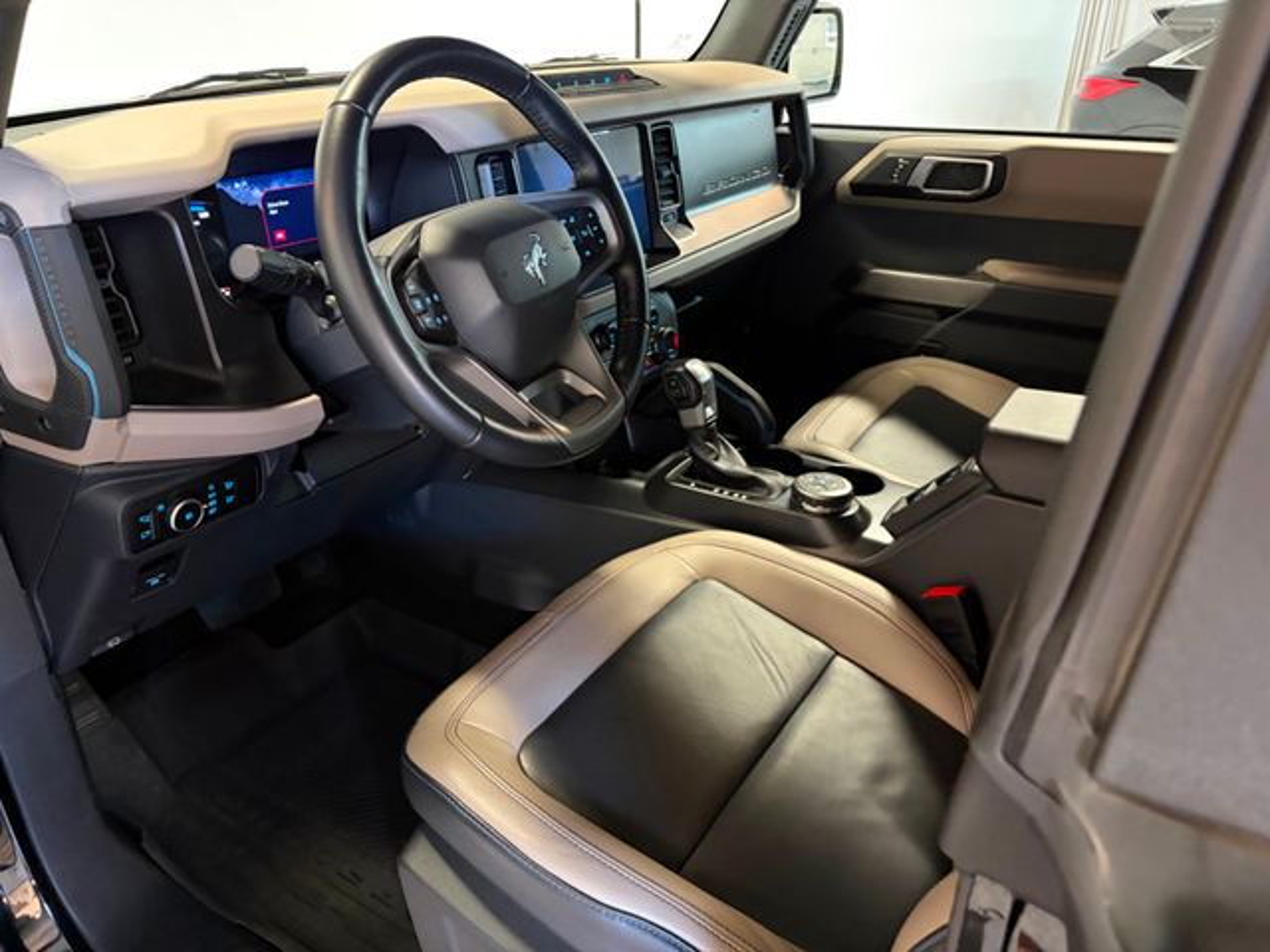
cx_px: 635
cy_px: 476
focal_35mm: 26
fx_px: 954
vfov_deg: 53.1
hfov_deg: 67.3
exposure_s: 1/30
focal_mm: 5.96
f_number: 1.6
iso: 640
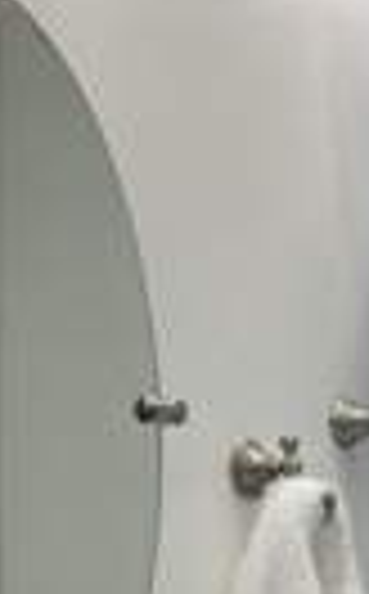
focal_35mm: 144
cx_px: 788
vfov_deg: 13.6
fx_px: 2327
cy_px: 904
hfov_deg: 8.5
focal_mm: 3.99
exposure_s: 1/120
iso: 40
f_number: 1.8
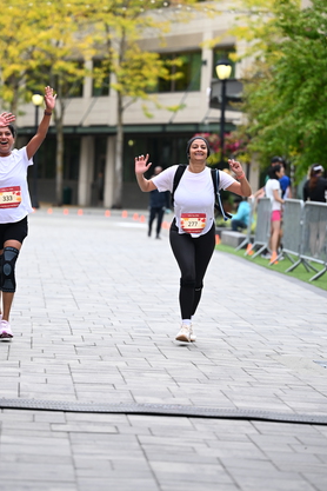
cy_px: 207
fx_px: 1975
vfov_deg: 14.1
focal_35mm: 145
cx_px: 126
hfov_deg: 9.5
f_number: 2.8
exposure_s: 1/2500
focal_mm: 110
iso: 640
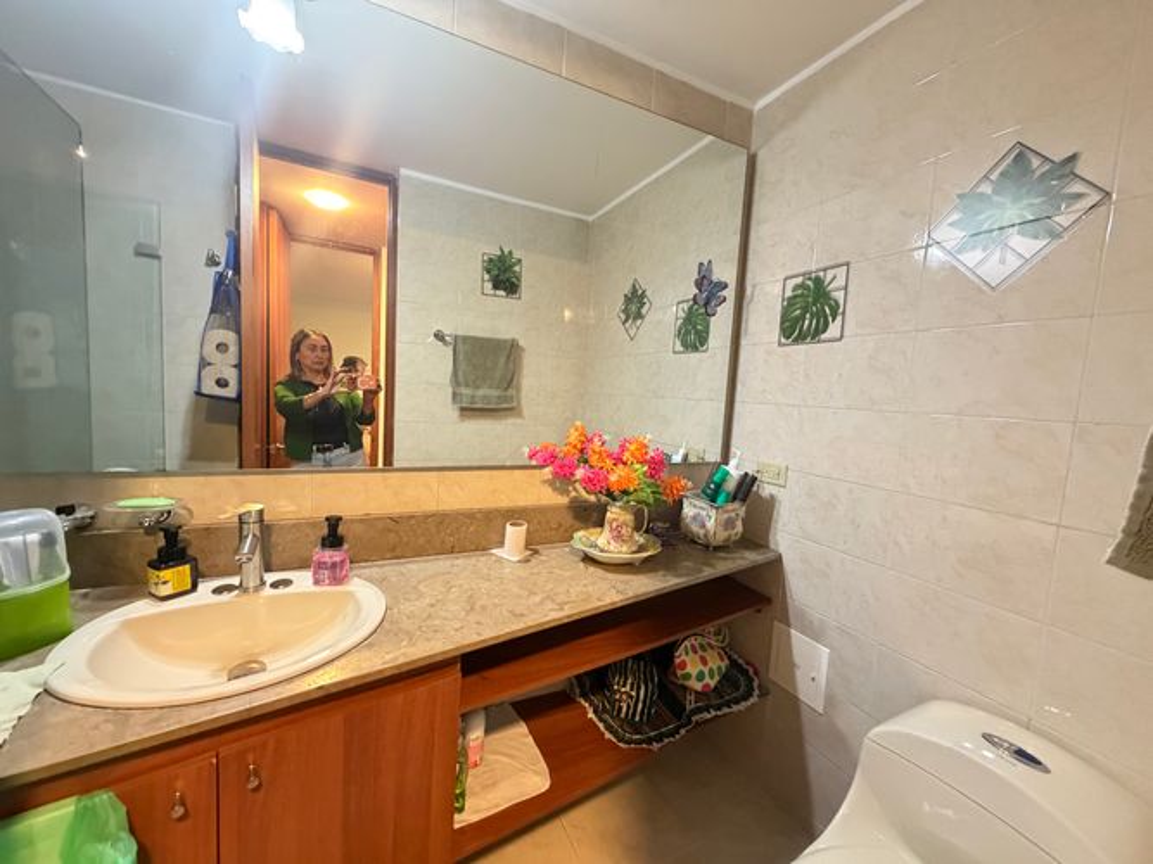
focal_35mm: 14
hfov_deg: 102.1
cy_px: 432
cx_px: 576
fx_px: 466
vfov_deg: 85.7
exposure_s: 1/60
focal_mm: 2.22
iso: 800
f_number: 2.2
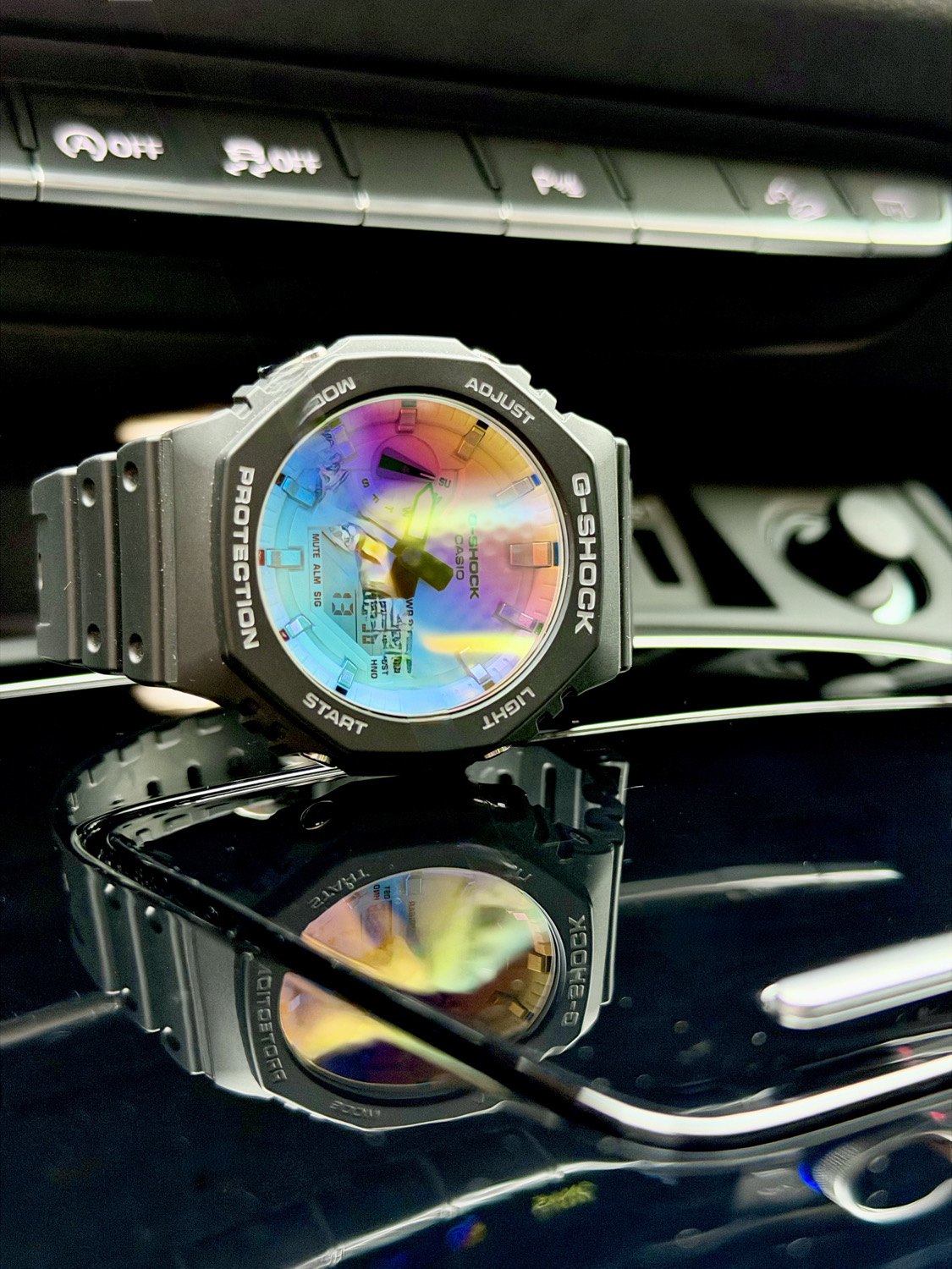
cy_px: 634
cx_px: 476
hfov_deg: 30.3
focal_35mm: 48
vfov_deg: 39.7
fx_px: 1760
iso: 320
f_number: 1.78
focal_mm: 6.76
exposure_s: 1/36
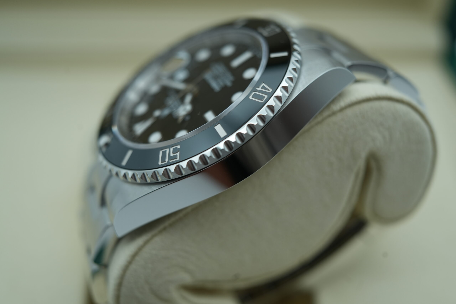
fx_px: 443
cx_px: 228
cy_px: 152
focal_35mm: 35
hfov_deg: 54.4
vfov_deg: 37.9
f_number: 5
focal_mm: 35
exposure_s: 1/250
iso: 400
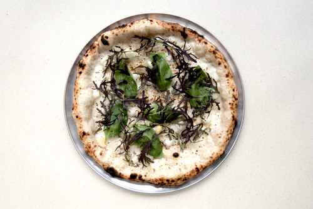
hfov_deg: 54.4
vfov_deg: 37.9
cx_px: 156
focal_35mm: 35
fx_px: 304
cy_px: 104
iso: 400
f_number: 22
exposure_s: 1/15
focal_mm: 35
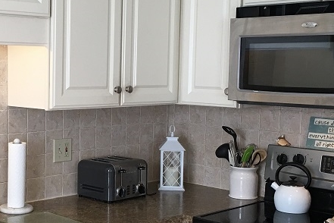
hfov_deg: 28.8
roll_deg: -0.9
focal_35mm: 69
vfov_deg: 19.7
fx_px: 640
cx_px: 88
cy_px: 127
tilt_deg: -4.7
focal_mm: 4.15
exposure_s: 1/30
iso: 32
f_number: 2.2
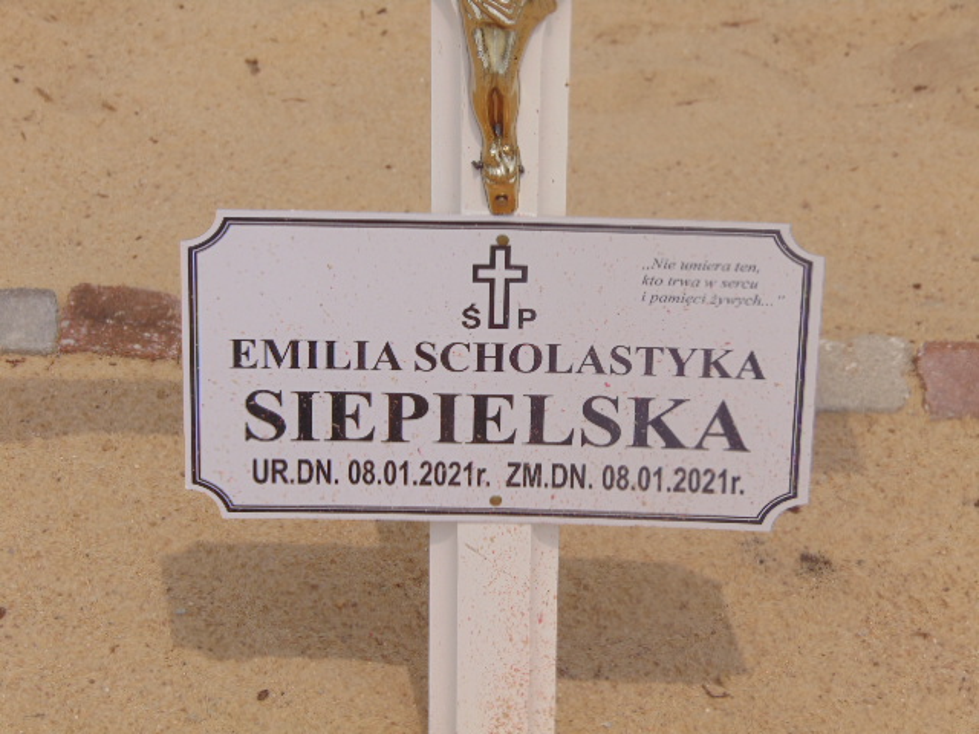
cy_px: 367
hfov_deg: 12.0
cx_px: 490
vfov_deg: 9.1
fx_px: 4638
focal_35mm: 164
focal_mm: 29.5
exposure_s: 1/500
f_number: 10.4
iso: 80
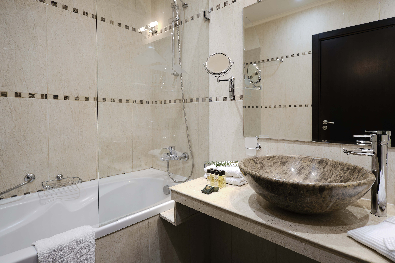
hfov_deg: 90.0
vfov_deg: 67.4
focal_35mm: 18
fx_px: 197
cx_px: 198
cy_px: 132
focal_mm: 12
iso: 160
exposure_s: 1/2.5
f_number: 4.5
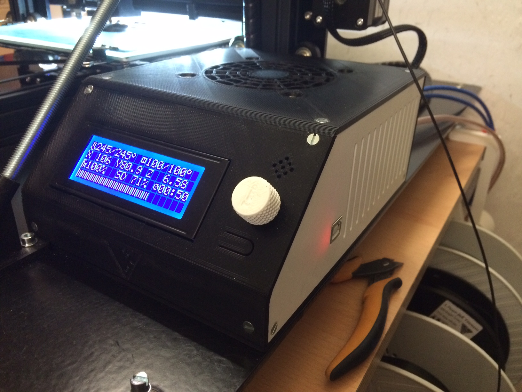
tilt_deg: -26.5
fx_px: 437
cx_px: 261
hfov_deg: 61.7
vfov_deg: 48.2
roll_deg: -0.3
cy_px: 196
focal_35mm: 29
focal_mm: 4.15
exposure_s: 1/25
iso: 250
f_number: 2.2
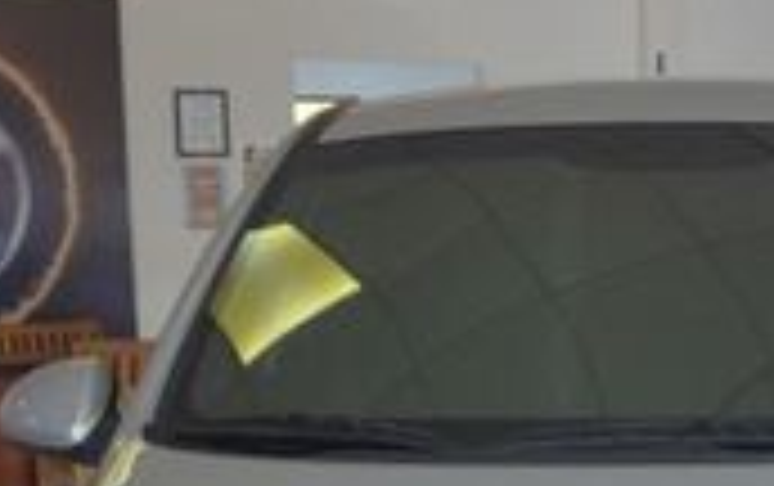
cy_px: 711
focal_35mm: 102
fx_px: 2154
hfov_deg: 20.1
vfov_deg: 12.3
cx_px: 648
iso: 500
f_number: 3.5
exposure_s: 1/250
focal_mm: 18
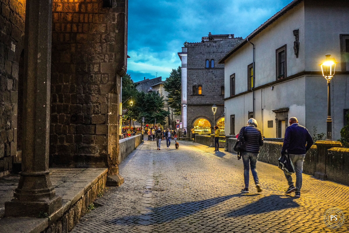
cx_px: 174
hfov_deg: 54.4
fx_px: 339
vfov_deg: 37.9
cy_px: 116
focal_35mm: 35
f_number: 2.8
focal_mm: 35
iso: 3200
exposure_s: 1/40
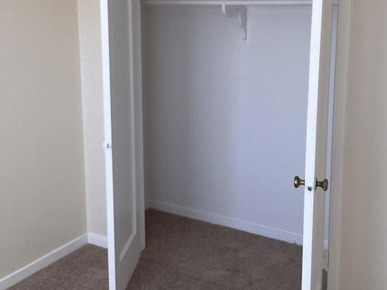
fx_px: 581
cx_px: 175
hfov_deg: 36.8
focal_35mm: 52
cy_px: 102
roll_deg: +1.7
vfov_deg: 27.9
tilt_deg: -10.2
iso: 80
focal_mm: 3
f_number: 1.8
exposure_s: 1/60
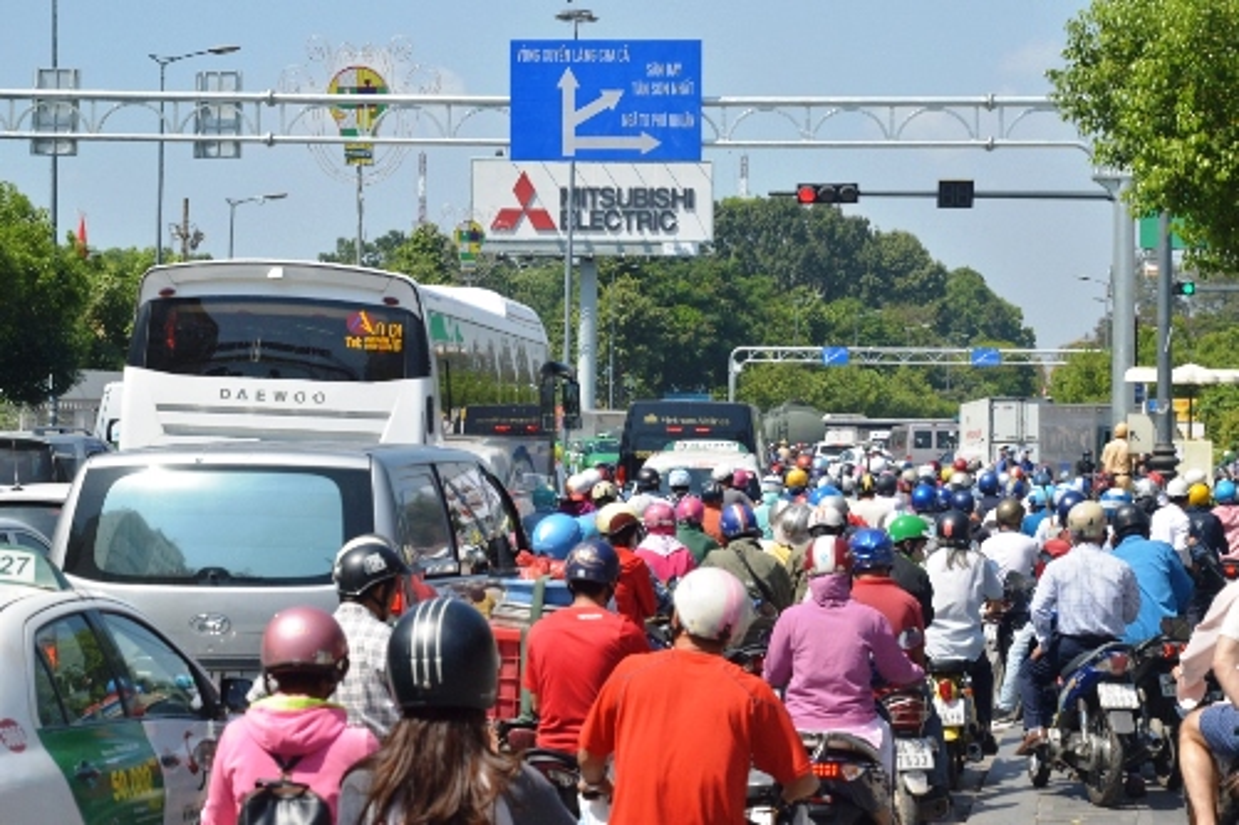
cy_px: 412
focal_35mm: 99
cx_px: 620
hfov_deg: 20.6
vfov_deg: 13.8
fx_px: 3406
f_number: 10
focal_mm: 66
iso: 800
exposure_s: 1/1600
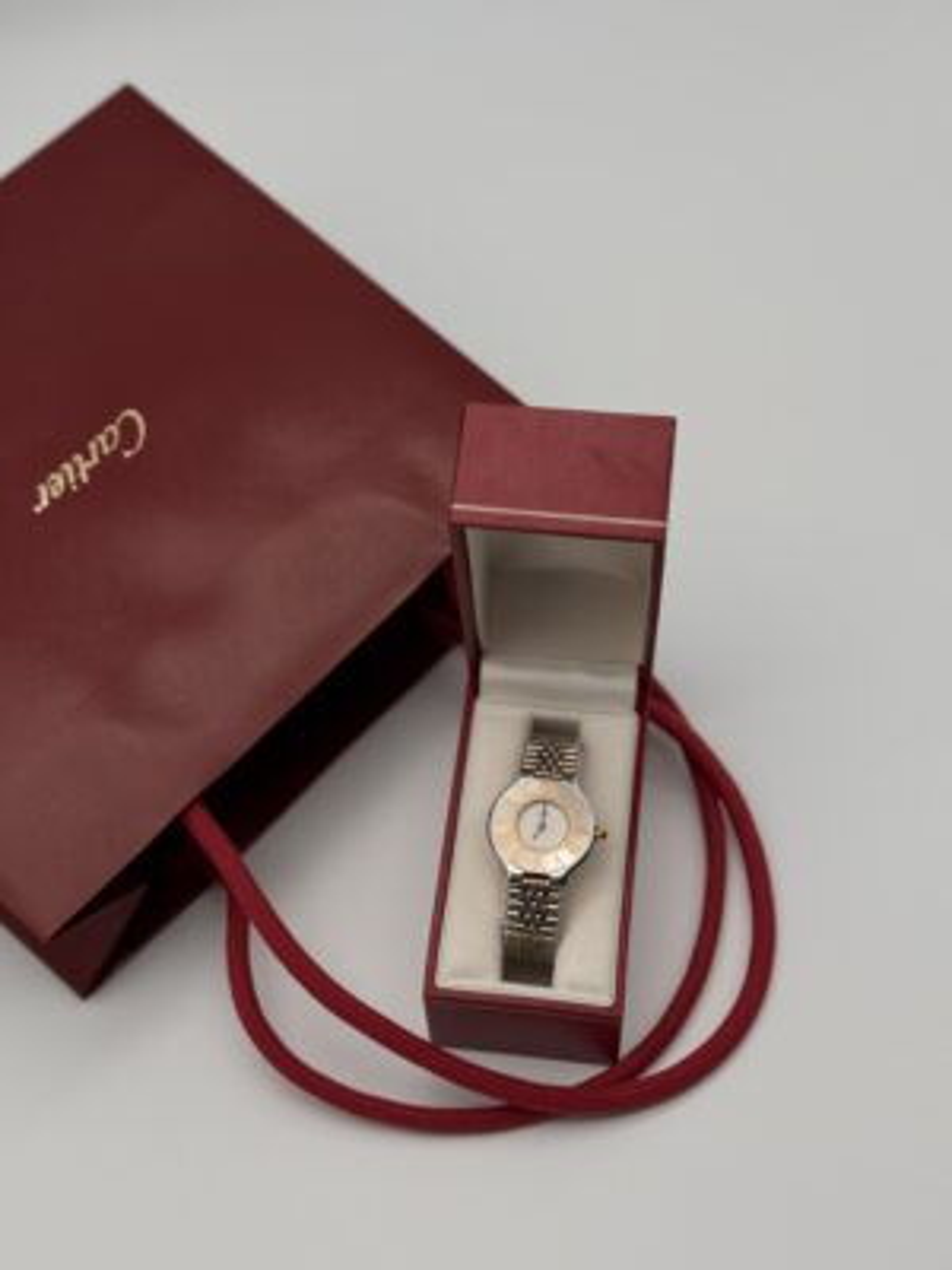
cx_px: 476
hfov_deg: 30.3
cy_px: 635
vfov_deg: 39.7
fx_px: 1760
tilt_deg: -58.2
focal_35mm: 48
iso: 64
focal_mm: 6.76
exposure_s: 1/1193
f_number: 1.78
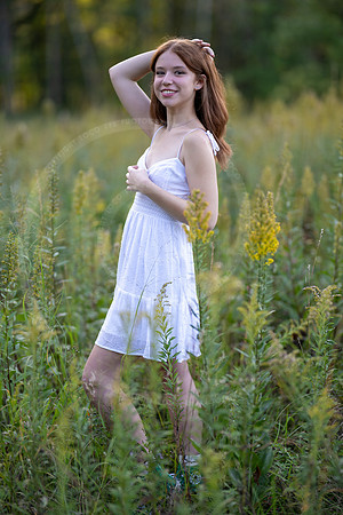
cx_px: 172
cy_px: 258
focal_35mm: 85
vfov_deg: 23.9
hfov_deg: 16.1
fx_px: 1215
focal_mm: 85
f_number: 1.2
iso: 160
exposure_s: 1/800
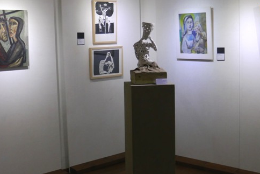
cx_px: 140
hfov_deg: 32.4
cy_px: 81
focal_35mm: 62
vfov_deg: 21.9
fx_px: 448
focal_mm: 14.6
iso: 800
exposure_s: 1/80
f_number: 4
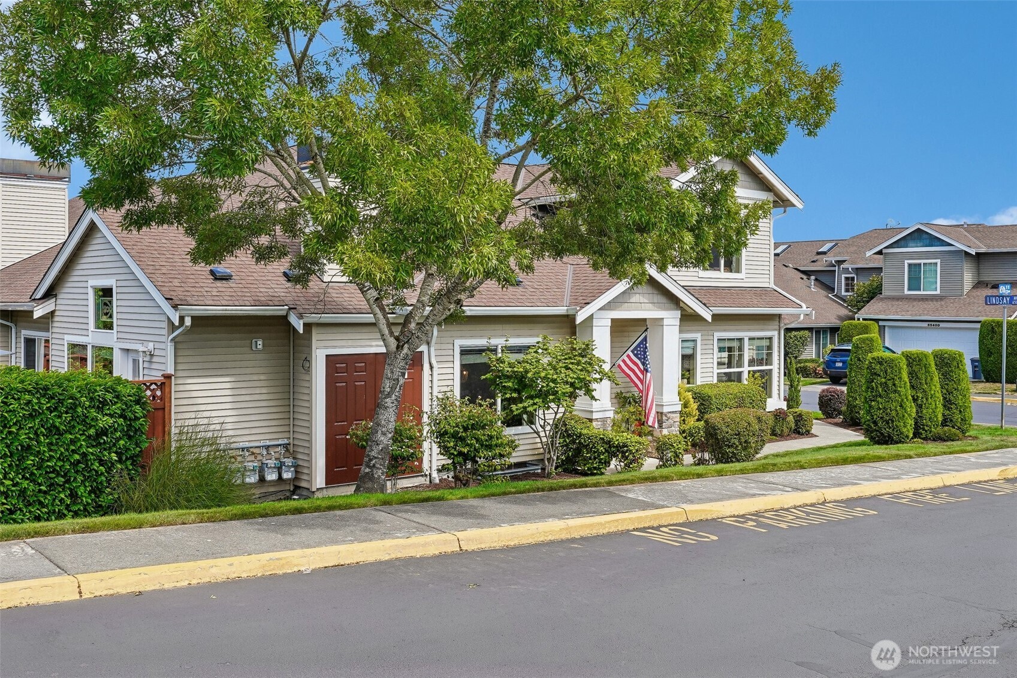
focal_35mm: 34
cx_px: 508
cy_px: 339
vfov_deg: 38.9
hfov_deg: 55.8
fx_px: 960
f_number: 8
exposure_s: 1/125
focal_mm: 23
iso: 125
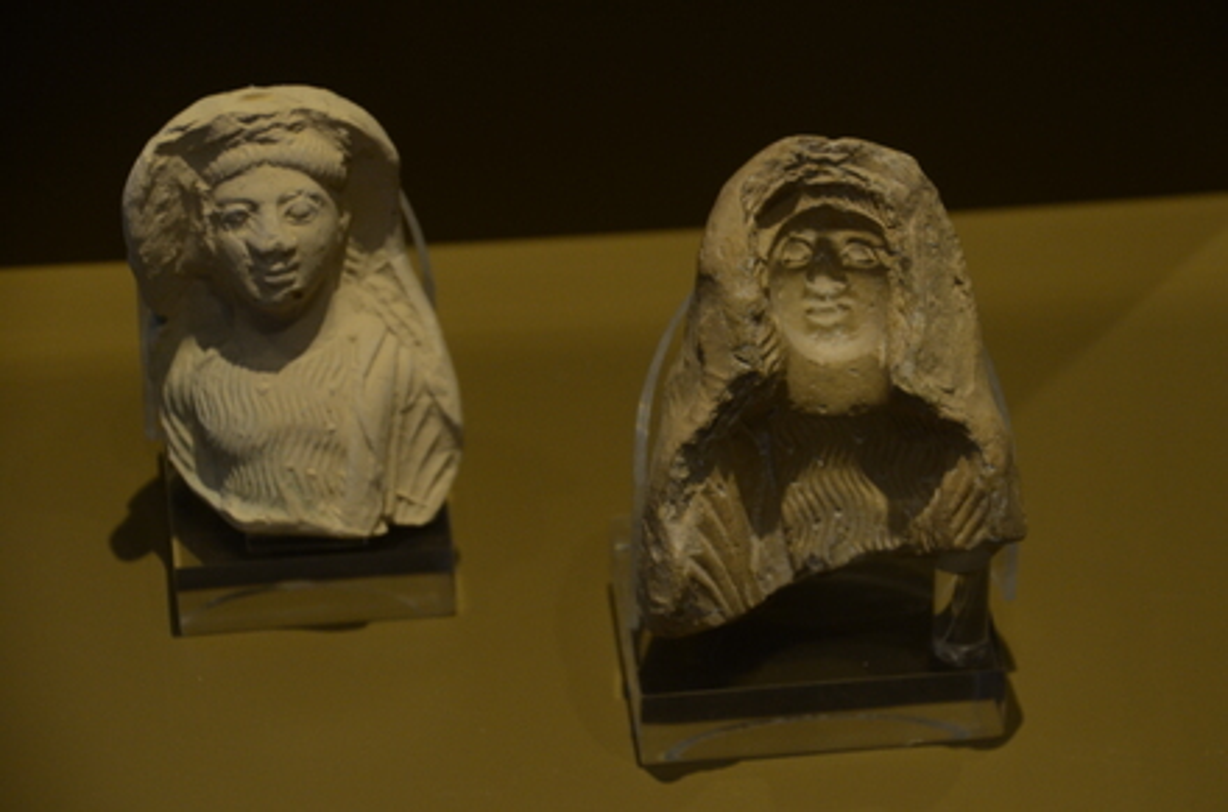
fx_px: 5614
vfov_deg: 8.3
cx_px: 614
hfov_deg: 12.5
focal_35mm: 165
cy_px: 406
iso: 1000
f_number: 5.6
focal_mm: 110
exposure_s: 1/50
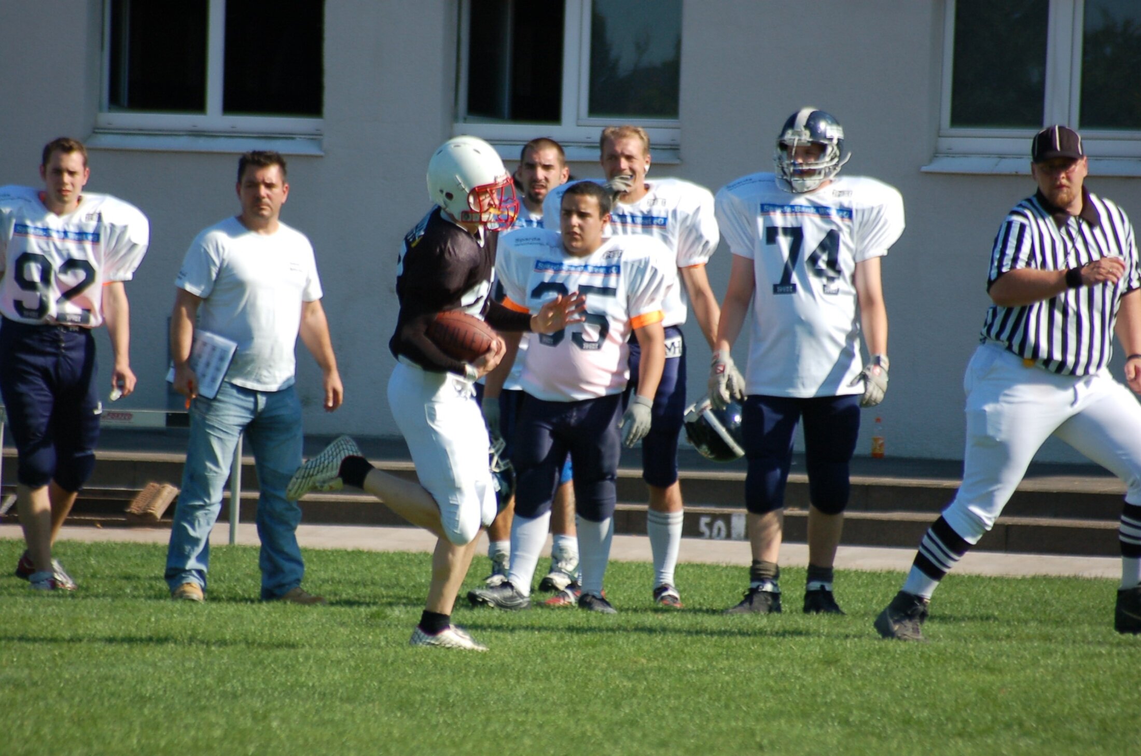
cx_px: 570
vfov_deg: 3.0
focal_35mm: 450
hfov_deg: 4.6
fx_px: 14236
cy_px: 378
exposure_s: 1/1000
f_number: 5.6
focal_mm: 300
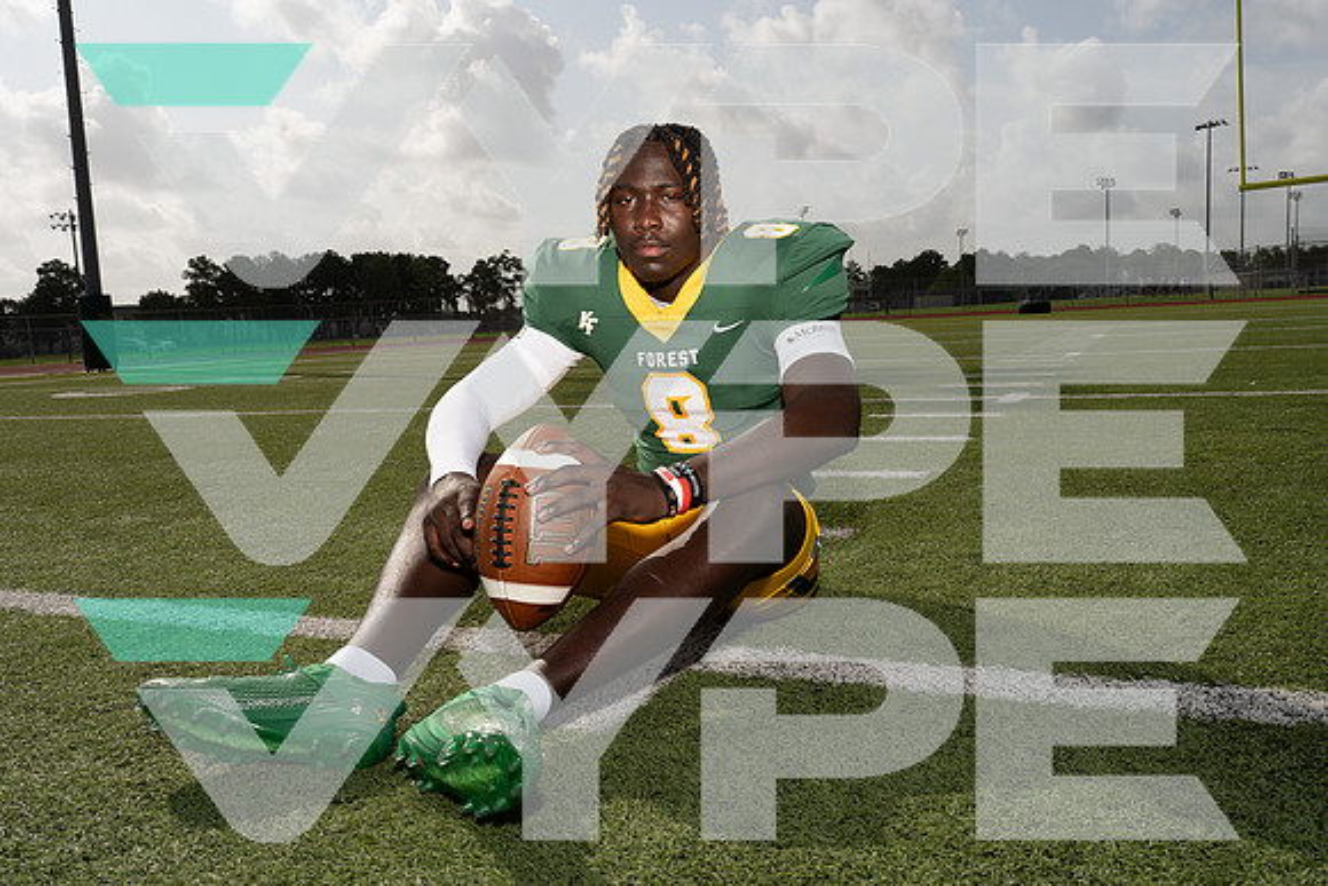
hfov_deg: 61.9
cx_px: 664
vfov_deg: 43.6
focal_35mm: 30
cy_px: 443
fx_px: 1107
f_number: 11
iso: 100
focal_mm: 30
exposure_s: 1/250
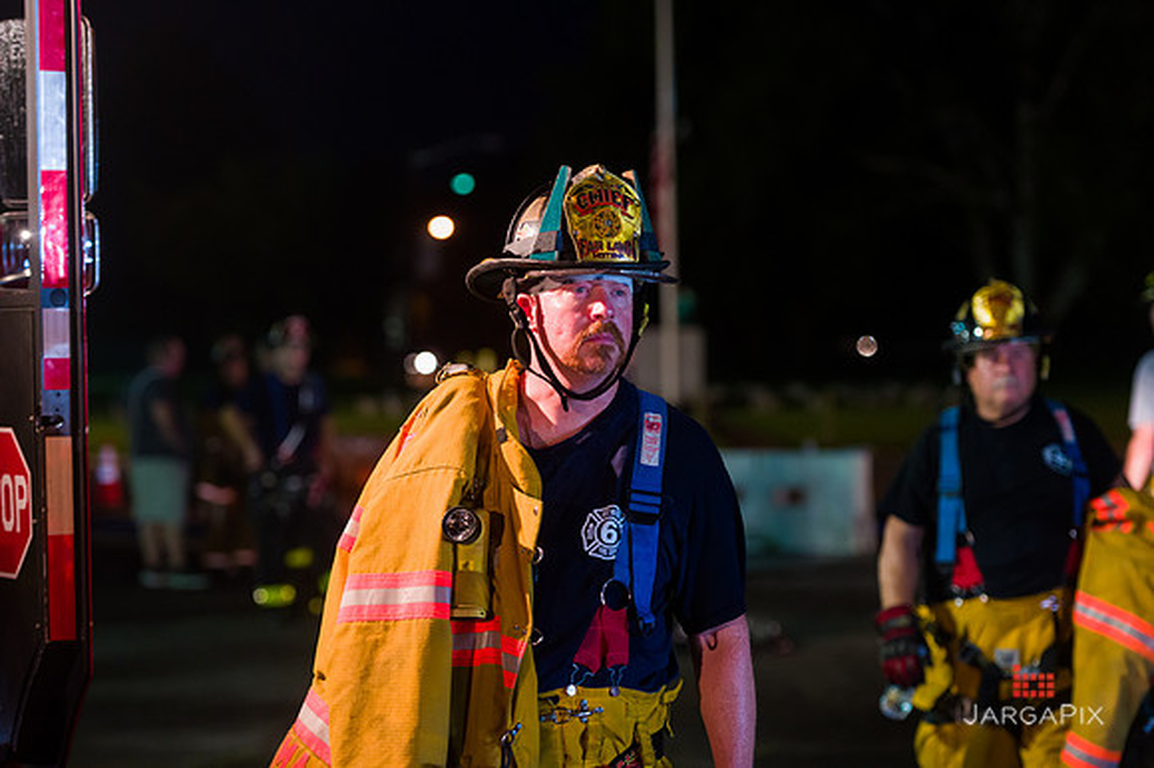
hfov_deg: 18.3
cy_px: 384
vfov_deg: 12.2
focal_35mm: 112
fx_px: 3588
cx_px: 577
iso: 3200
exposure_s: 1/125
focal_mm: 112
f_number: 3.2
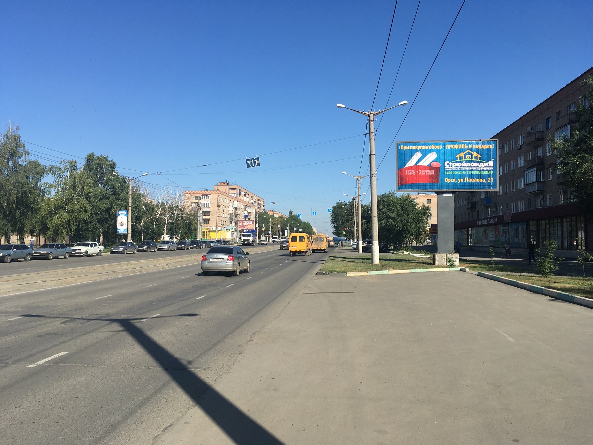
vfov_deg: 48.2
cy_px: 222
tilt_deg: +3.1
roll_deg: -1.1
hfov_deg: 61.7
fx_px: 497
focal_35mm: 29
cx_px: 296
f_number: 2.2
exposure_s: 1/1709
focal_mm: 4.15
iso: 25
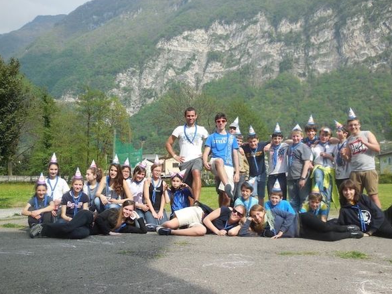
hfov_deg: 45.8
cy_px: 144
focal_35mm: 41
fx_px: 464
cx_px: 198
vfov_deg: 35.1
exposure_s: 1/1000
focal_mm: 7.1
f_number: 3.6
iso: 125
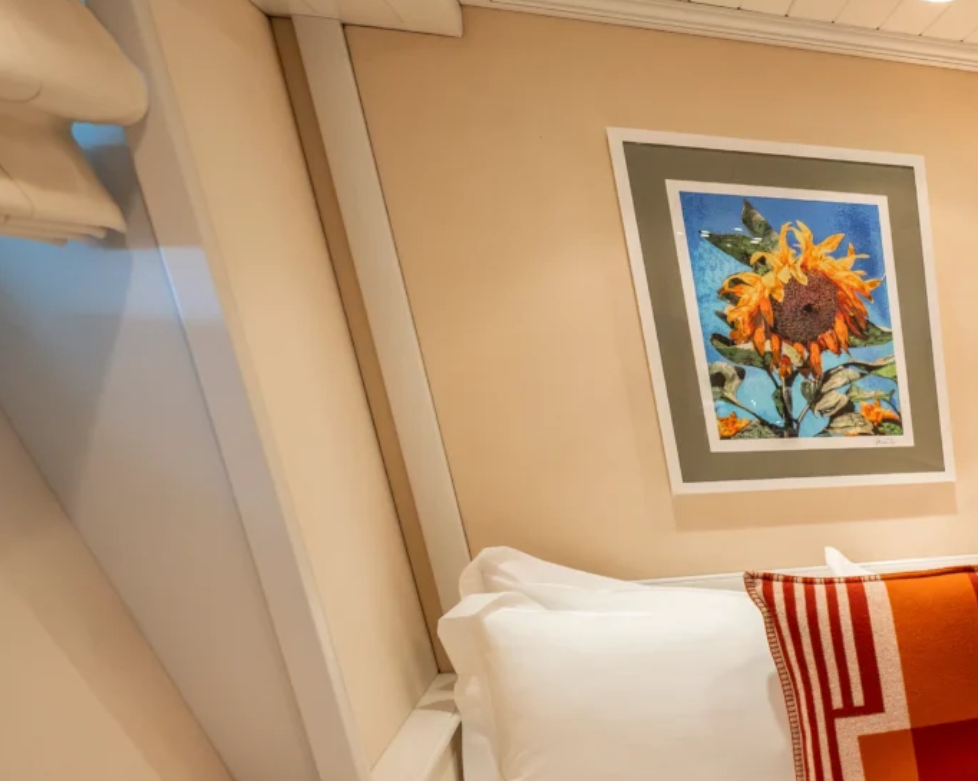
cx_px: 1341
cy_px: 724
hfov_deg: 32.7
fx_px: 1071
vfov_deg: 37.1
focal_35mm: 37
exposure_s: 1/200
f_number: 2.8
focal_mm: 14
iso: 3200
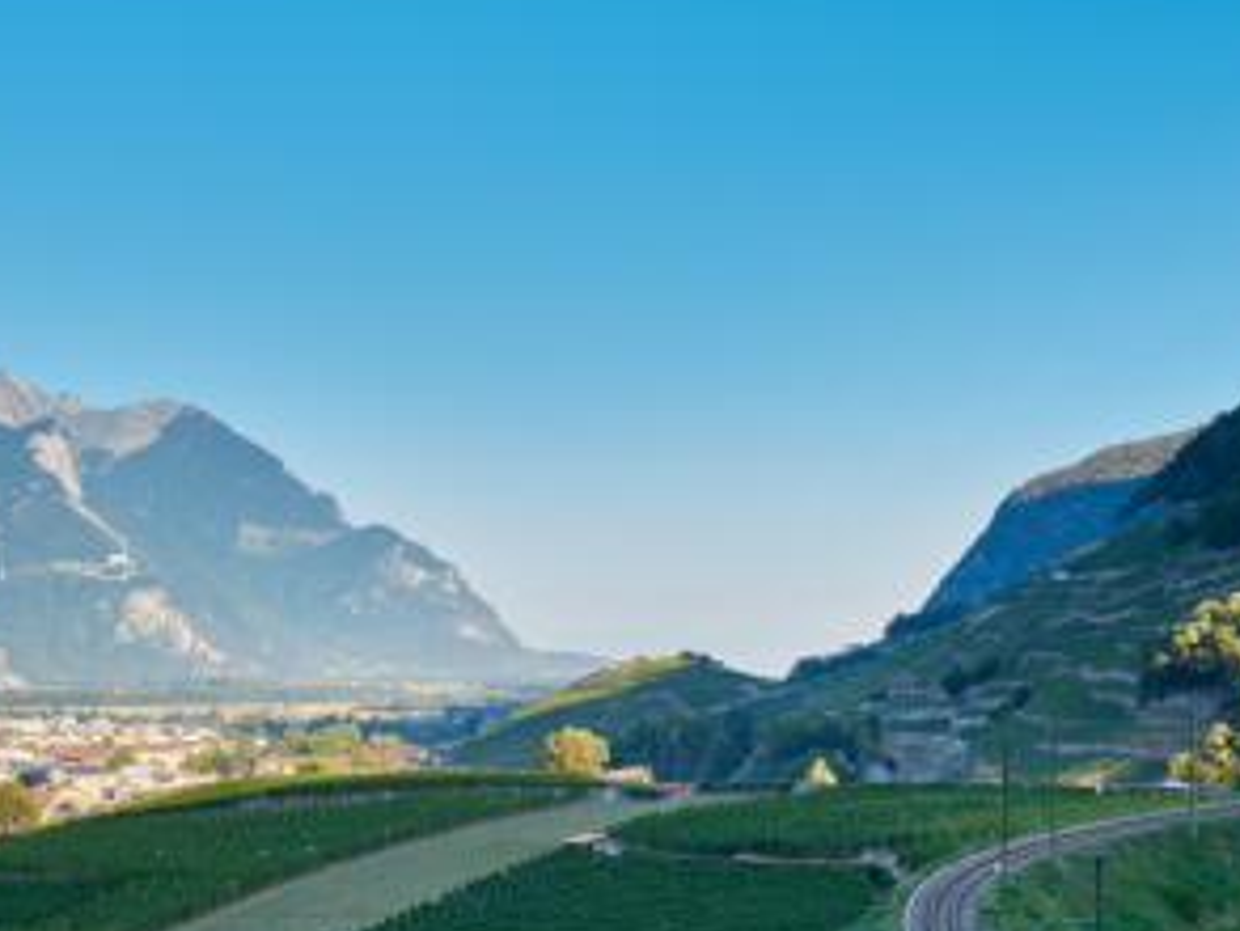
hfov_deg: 31.0
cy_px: 675
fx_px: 2222
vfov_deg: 23.5
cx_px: 432
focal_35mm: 62
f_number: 11
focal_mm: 41.1
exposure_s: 1/125
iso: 320
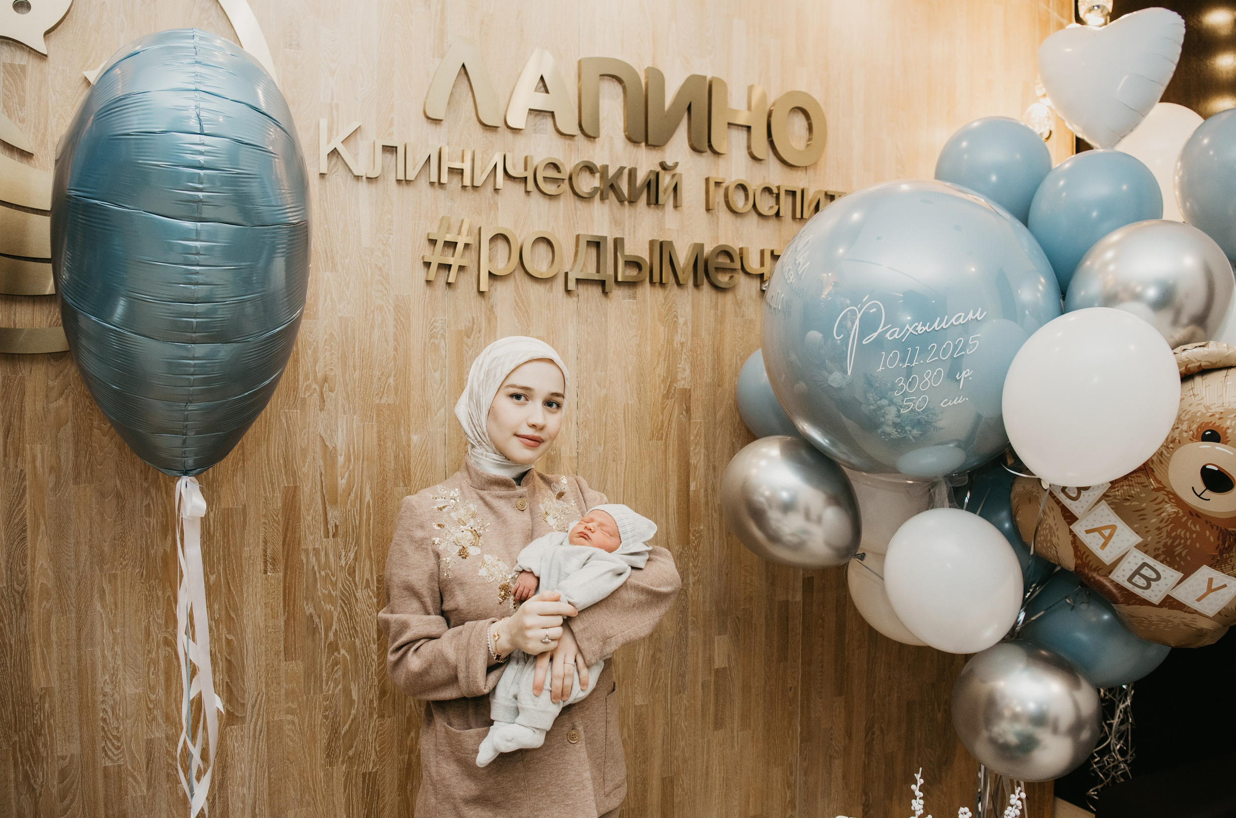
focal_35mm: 26
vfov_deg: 49.3
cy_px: 409
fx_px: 891
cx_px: 611
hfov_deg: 69.5
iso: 640
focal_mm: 24
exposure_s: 1/160
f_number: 4
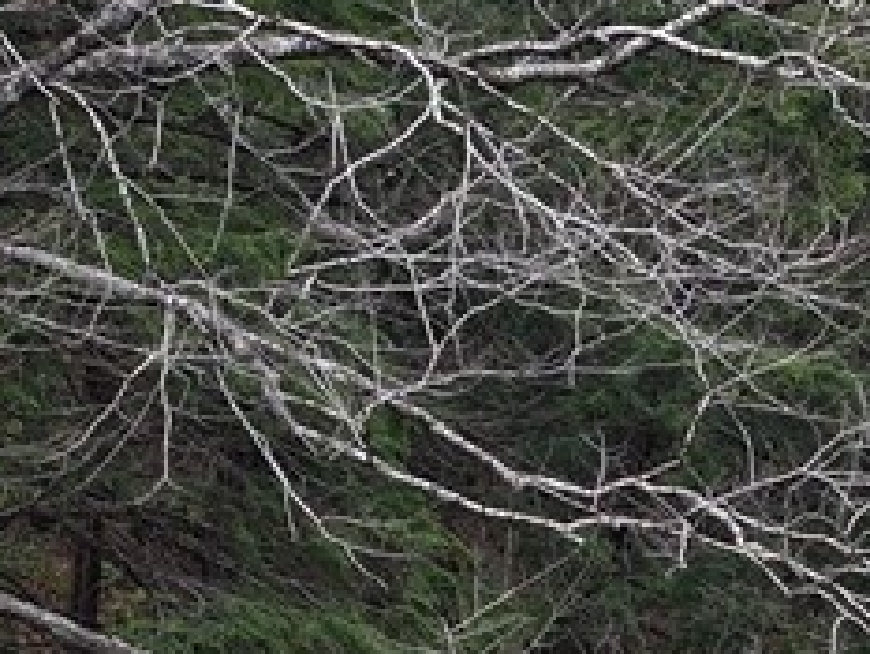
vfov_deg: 4.8
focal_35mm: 307
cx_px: 1740
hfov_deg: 6.3
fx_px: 7720
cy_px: 1058
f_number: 2.8
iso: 100
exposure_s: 1/320
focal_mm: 19.35
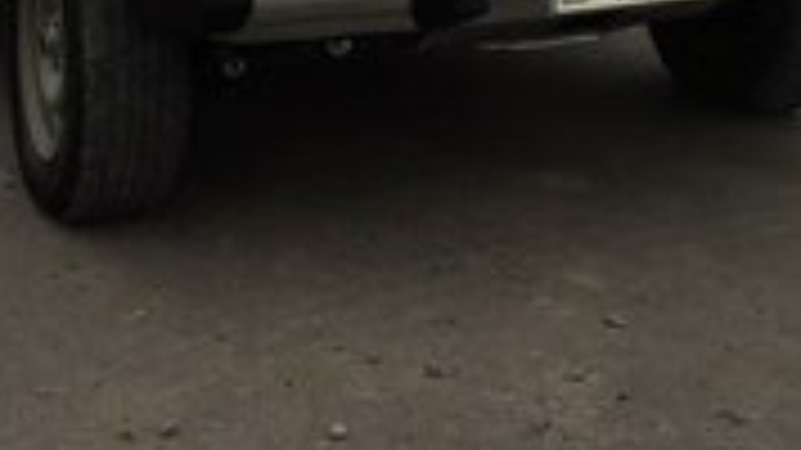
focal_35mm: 85
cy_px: -225
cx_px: 320
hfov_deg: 25.0
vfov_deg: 13.4
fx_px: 1805
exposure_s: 1/602
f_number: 1.9
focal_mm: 3.7
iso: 40
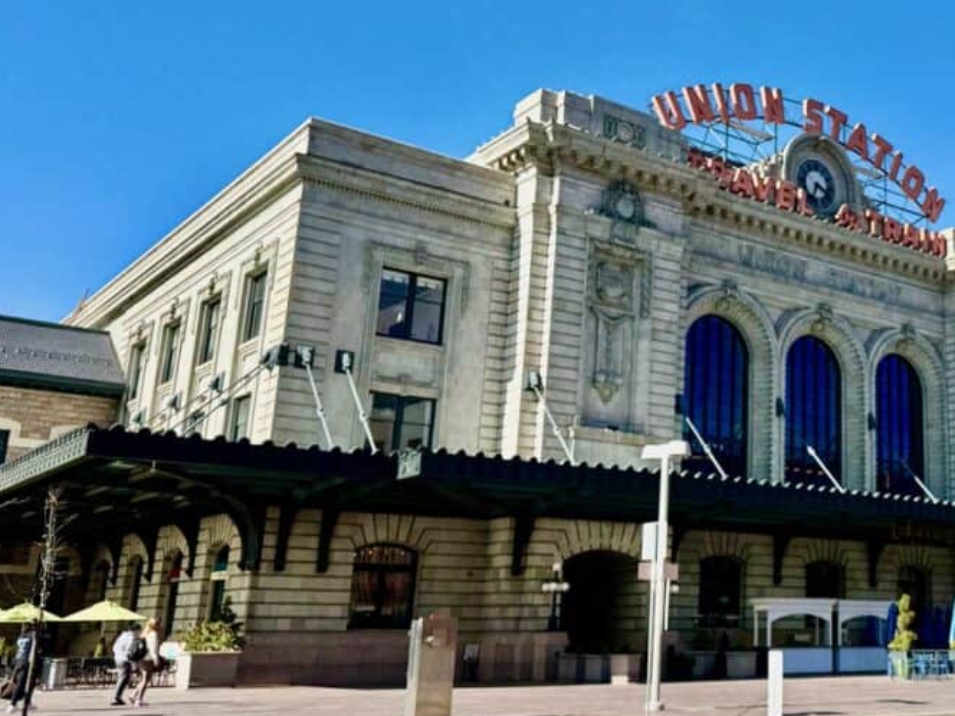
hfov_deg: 48.2
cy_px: 387
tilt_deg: +12.8
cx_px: 715
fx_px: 1021
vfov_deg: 38.6
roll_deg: +0.2
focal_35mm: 37
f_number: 1.78
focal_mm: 6.76
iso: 80
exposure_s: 1/3413
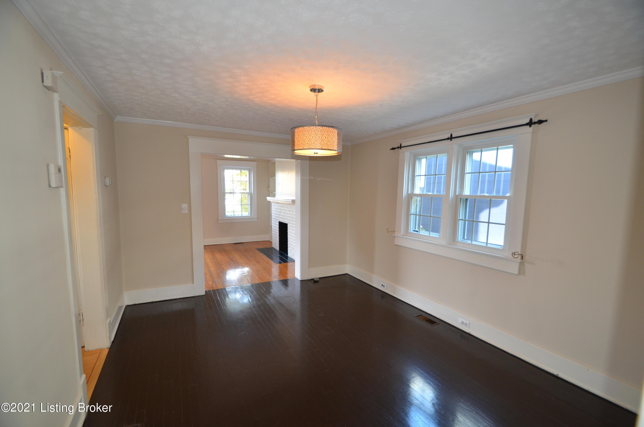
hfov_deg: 100.5
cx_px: 322
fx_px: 268
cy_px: 214
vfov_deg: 77.1
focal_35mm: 15
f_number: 3.5
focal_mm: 10
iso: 640
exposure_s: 1/60
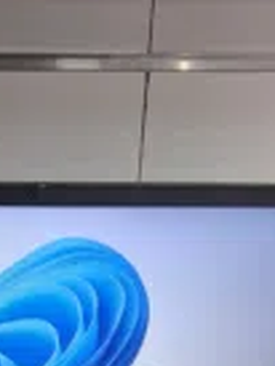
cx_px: 29
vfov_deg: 22.8
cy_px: 435
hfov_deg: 18.4
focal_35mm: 79
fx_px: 836
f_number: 1.8
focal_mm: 4
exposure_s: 1/100
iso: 320
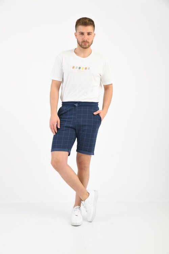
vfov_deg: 41.1
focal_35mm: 48
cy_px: 127
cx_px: 84
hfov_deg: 28.1
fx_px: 338
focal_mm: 48
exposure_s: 1/160
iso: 100
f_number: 7.1
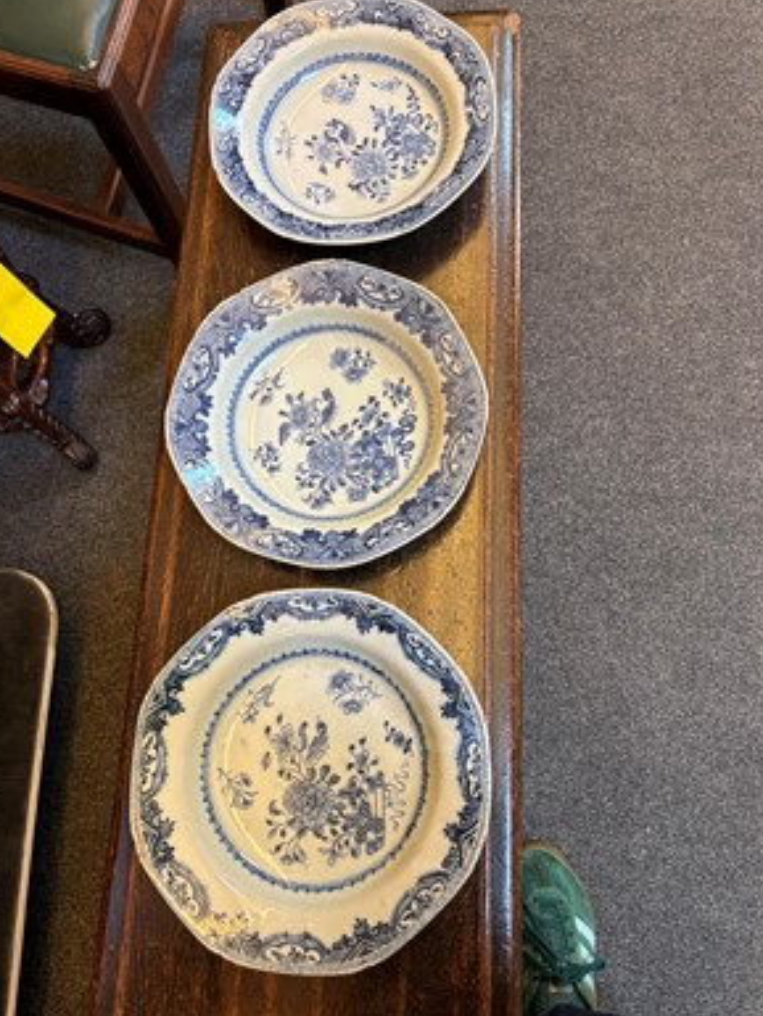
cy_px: 491
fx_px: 793
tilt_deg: -73.8
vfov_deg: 65.3
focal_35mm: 27
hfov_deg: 51.4
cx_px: 378
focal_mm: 5.96
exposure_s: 1/50
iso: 125
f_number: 1.6
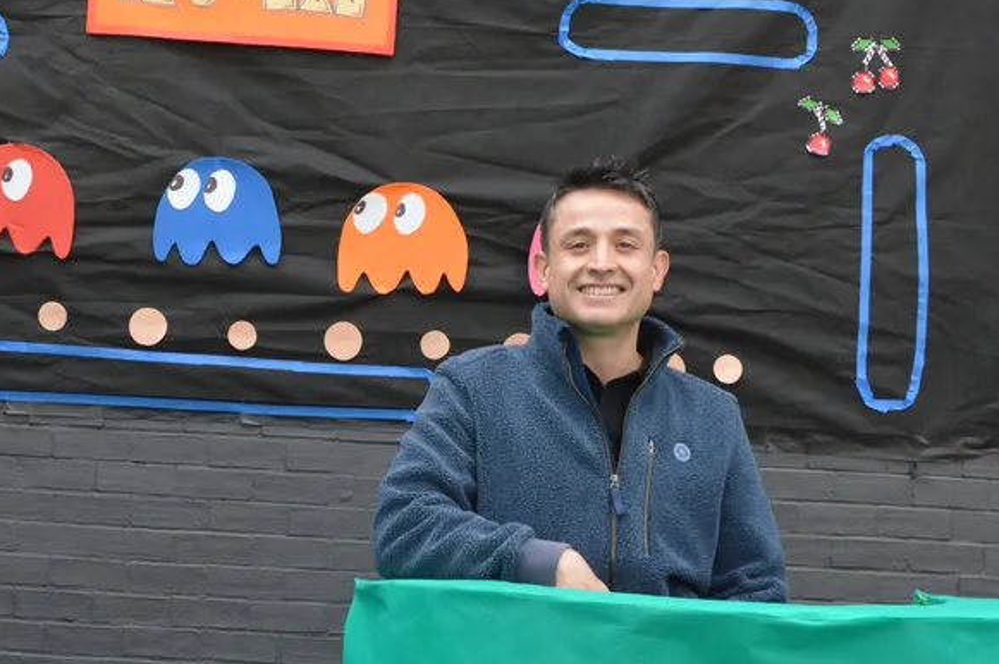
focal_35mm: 66
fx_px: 1829
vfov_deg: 20.5
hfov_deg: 30.1
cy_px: 403
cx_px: 254
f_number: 5
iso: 400
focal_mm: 18
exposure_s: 1/100
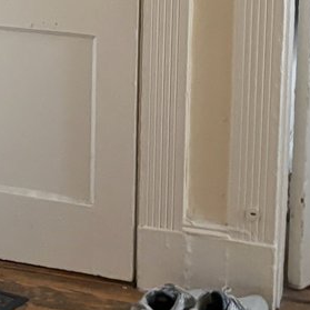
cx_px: -147
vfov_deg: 12.9
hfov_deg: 12.6
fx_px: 1337
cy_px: -44
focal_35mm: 132
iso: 500
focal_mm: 5.96
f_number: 1.6
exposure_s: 1/40
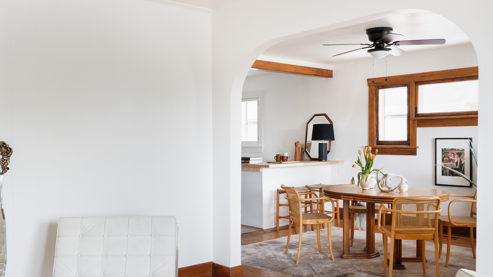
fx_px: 503
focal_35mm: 39
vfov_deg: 30.8
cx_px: 241
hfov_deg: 52.2
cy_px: 153
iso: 100
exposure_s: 1/1.67
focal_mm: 30.4
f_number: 9
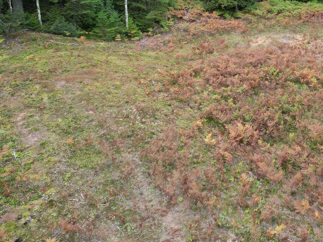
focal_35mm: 49
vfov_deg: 28.0
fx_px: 457
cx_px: 280
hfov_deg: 36.8
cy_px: 2
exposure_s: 1/400
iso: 200
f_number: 2.8
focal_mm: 8.38
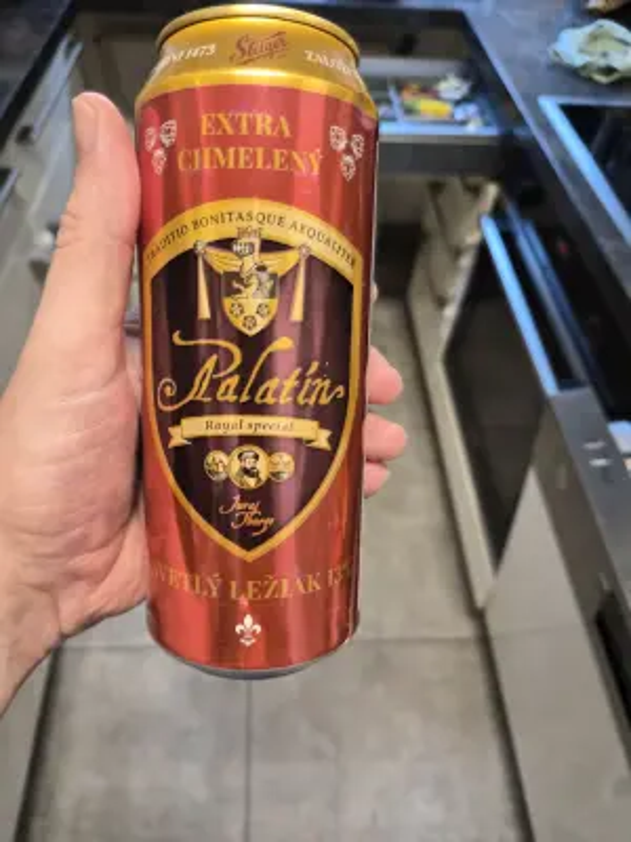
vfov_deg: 73.9
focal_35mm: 23
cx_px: 316
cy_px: 421
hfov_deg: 58.9
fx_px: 559
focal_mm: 5.4
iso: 400
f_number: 1.8
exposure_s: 1/100
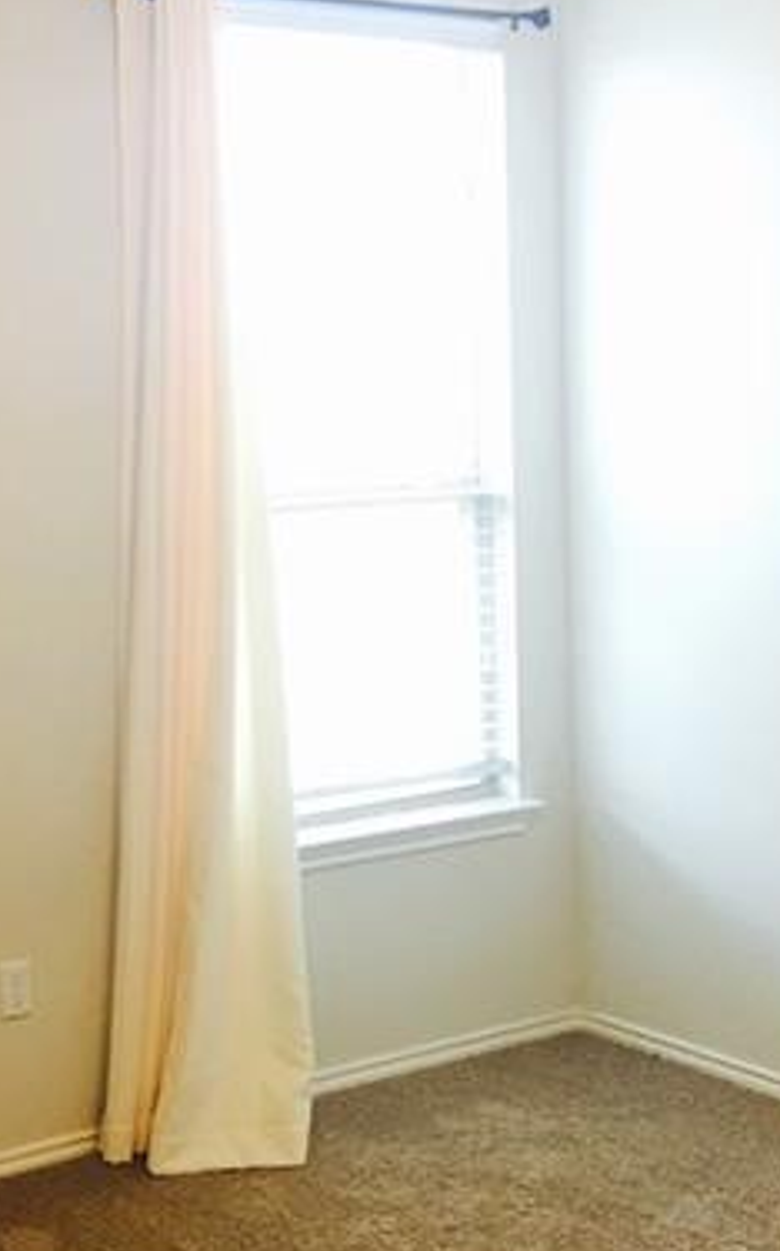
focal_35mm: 63
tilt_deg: -7.7
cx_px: 507
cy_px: 707
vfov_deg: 32.4
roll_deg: +1.2
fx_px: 2145
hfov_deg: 20.5
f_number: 2.2
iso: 32
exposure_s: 1/15
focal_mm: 4.15
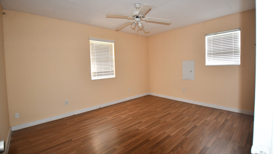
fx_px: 116
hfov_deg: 99.4
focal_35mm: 16
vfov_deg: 67.0
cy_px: 70
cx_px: 138
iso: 3600
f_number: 3.5
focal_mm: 10
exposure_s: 1/60
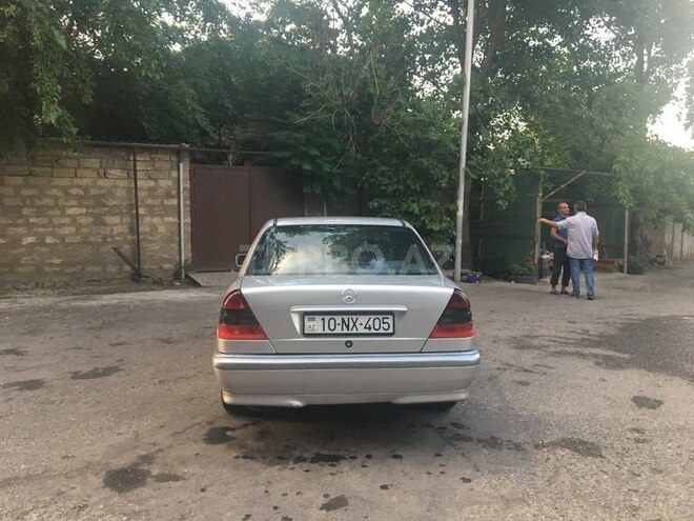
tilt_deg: -4.8
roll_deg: -0.8
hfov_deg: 61.7
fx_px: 581
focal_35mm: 29
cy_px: 260
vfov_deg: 48.2
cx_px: 347
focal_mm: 4.15
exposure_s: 1/33
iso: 50
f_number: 2.2
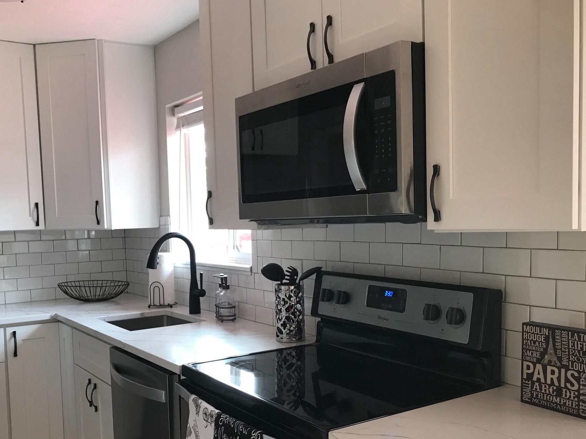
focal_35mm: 35
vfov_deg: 40.5
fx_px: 593
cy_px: 265
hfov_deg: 52.6
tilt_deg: -3.2
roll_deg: +0.2
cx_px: 268
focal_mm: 3.99
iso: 25
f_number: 1.8
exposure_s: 1/30
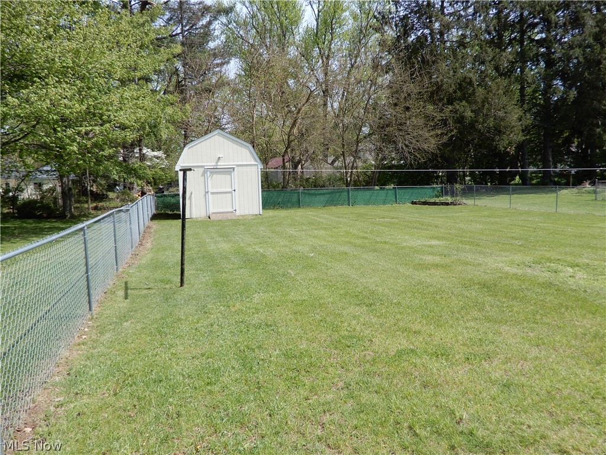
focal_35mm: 28
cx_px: 303
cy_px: 228
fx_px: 490
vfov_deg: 49.7
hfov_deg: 63.4
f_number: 3.5
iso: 80
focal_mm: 5
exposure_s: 1/500
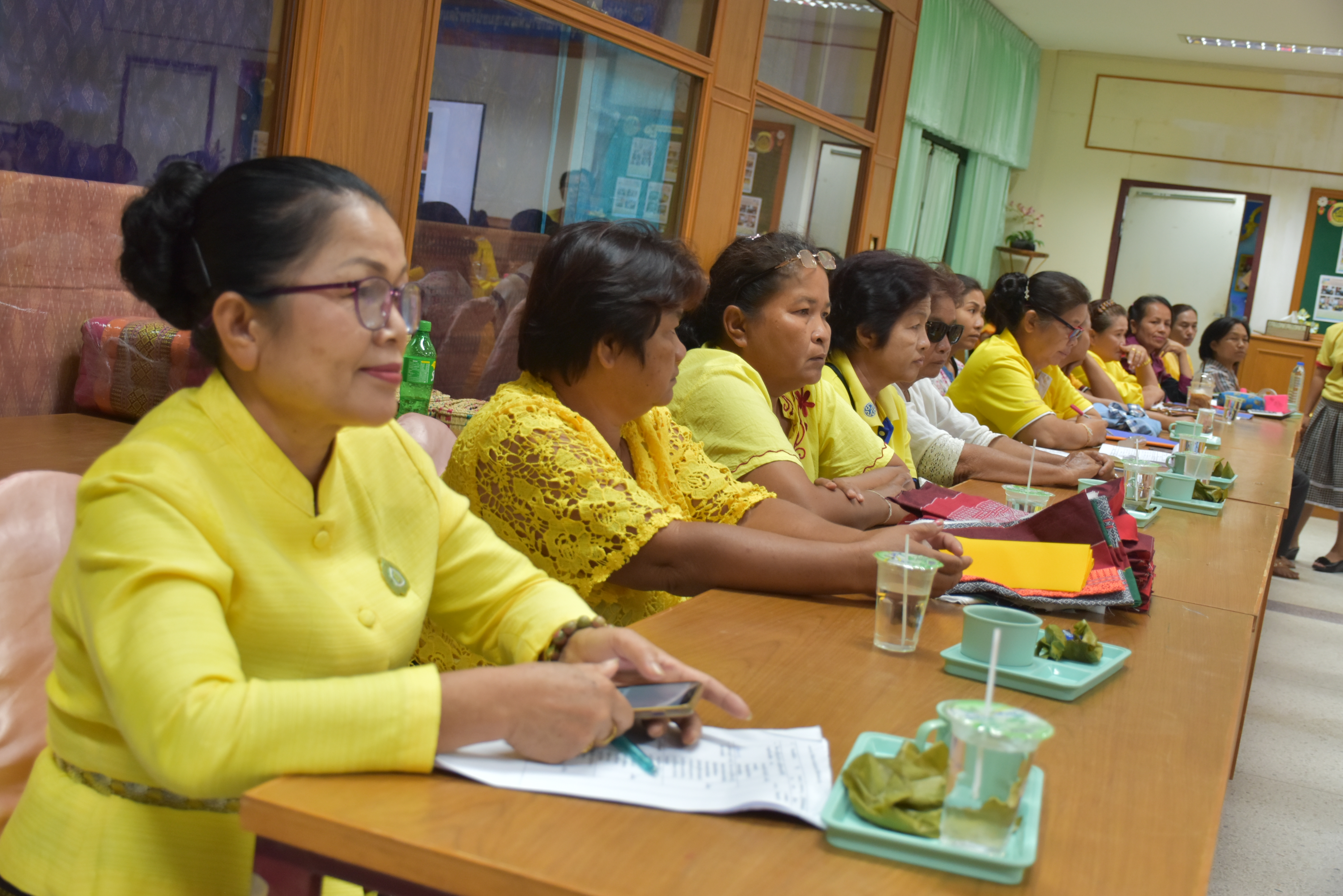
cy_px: 448
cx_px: 672
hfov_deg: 43.6
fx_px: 1679
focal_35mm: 45
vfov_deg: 29.9
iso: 640
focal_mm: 30
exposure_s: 1/60
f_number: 4
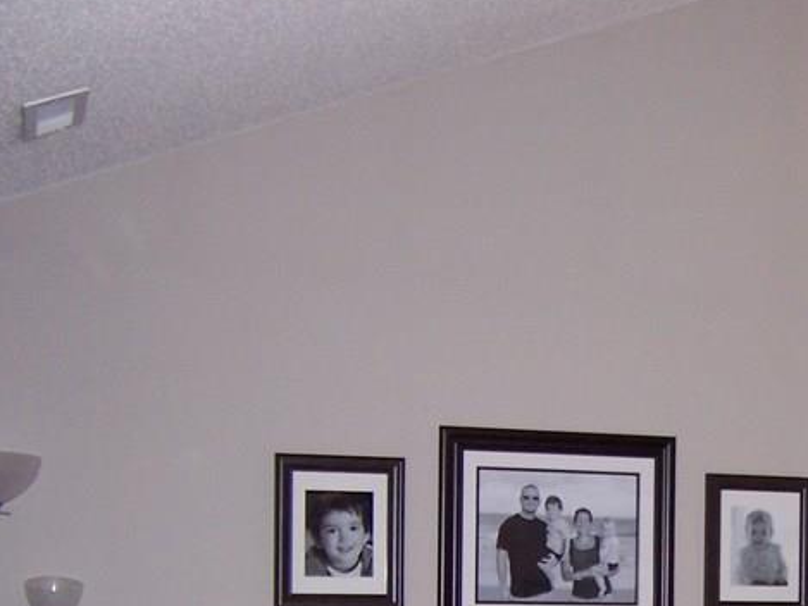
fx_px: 1681
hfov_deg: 26.0
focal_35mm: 72
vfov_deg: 19.7
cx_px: 758
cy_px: 649
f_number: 2.8
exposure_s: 1/60
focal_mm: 5.5
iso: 140
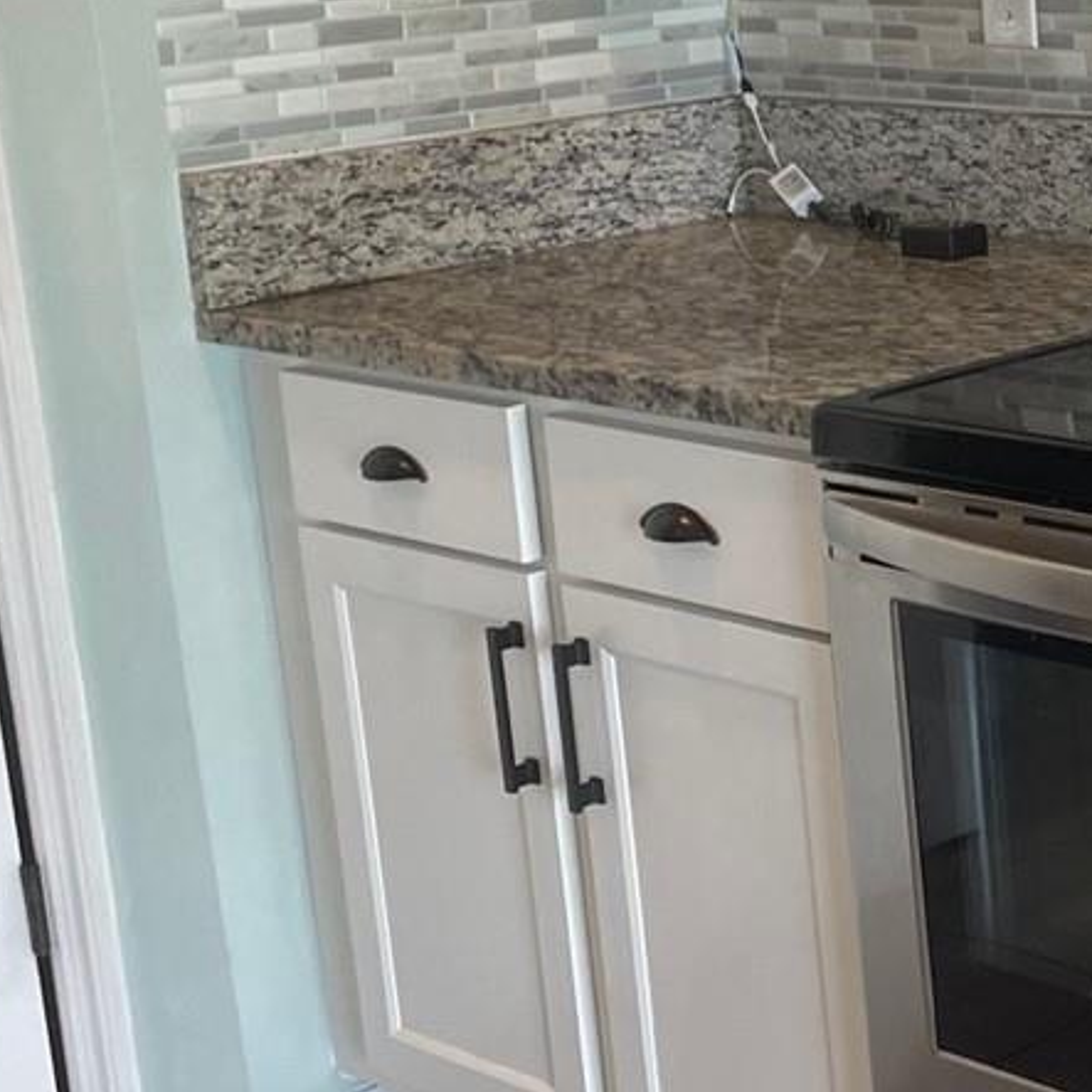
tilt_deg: -11.1
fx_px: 2962
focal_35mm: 83
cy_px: 325
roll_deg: +2.3
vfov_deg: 20.8
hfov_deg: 18.7
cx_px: 1580
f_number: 1.6
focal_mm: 4.2
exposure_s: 1/120
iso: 100
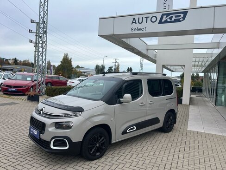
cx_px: 113
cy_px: 85
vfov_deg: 53.1
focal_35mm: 26
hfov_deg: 67.3
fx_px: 170
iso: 50
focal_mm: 5.1
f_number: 1.6
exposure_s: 1/1802
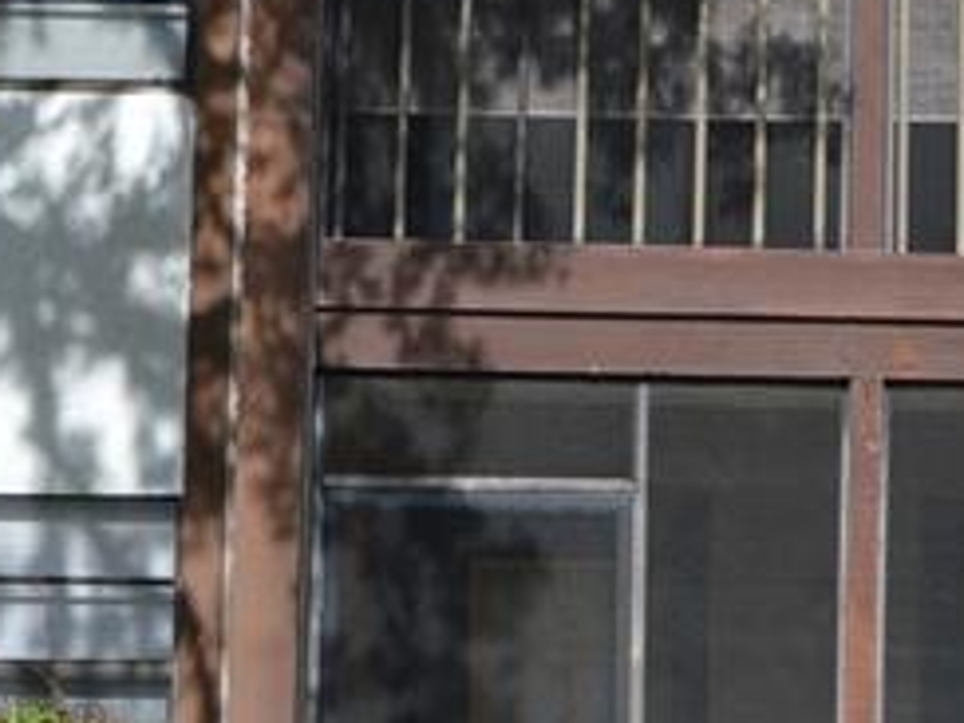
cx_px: 893
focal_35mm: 145
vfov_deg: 10.2
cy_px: 273
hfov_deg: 13.5
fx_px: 4038
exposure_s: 1/200
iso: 100
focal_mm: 24
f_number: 7.1
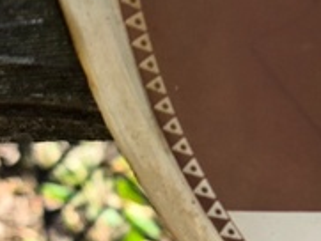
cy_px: 135
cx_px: 494
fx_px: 2051
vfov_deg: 6.7
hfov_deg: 8.7
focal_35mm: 221
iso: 50
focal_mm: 4.71
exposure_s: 1/240
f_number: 1.7
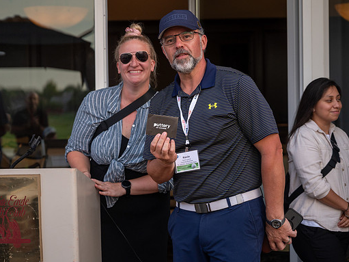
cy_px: 131
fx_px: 927
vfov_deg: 16.1
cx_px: 155
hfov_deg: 21.3
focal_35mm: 92
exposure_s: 1/500
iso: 500
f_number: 4
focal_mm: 70
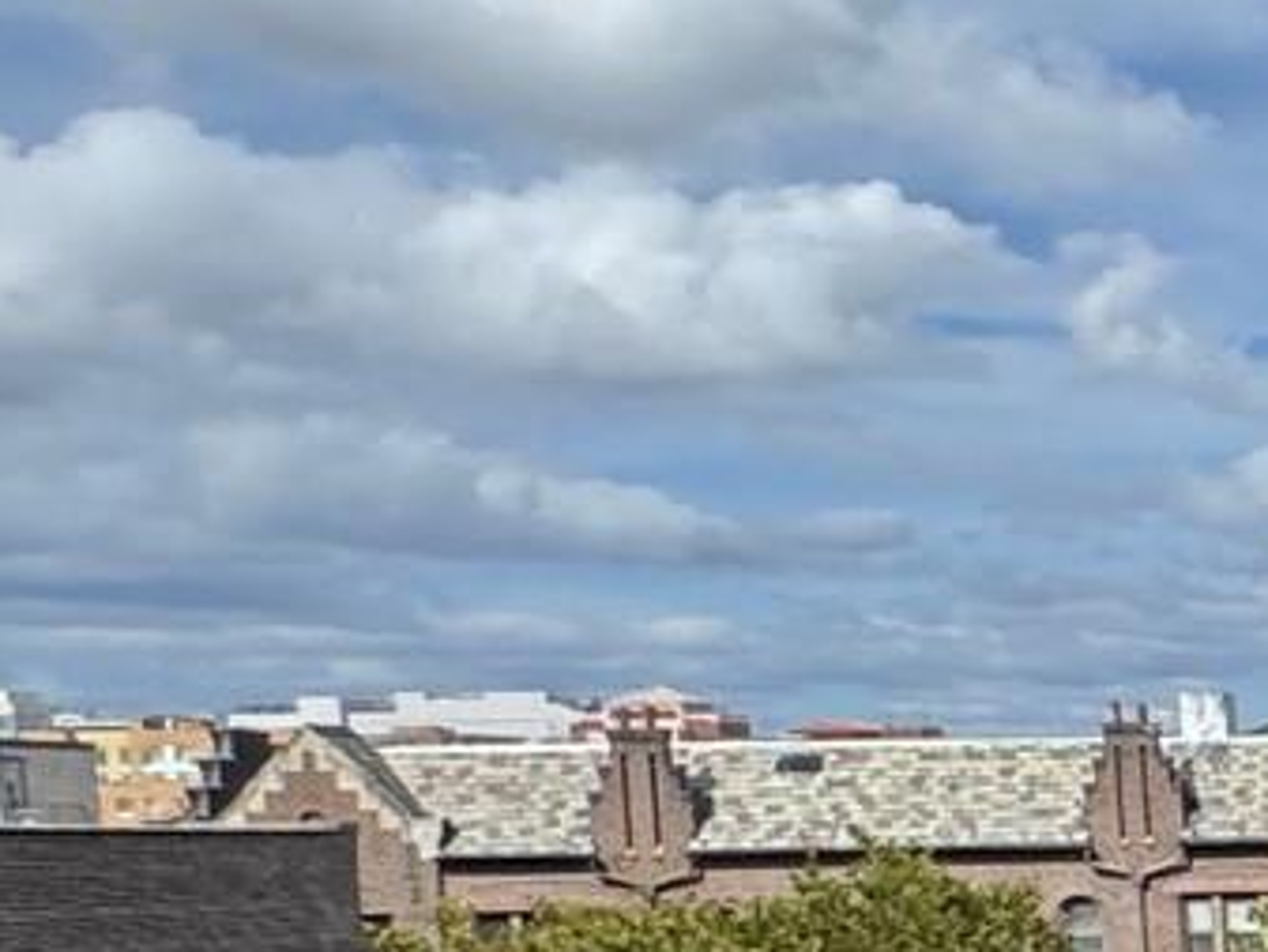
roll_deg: +1.7
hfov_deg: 14.3
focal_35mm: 85
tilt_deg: -4.1
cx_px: 3119
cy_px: 1016
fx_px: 3115
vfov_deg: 16.9
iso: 50
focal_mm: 2.22
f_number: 2.2
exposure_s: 1/2674
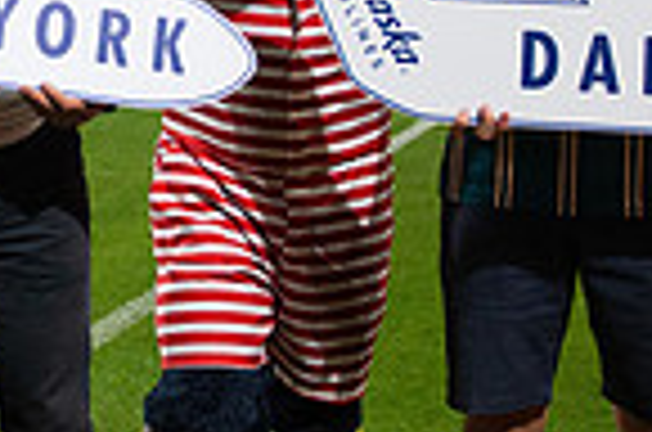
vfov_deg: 14.1
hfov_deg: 20.5
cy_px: 45
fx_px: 1735
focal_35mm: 96
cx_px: -22
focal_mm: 24
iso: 2500
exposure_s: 1/1600
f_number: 2.8
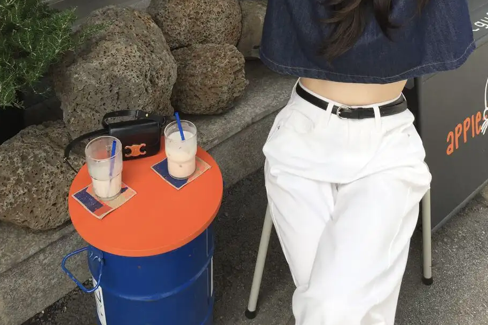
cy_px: 18
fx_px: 596
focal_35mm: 44
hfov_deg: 44.5
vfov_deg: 29.0
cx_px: 259
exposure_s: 1/494
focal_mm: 4.15
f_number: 2.2
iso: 32
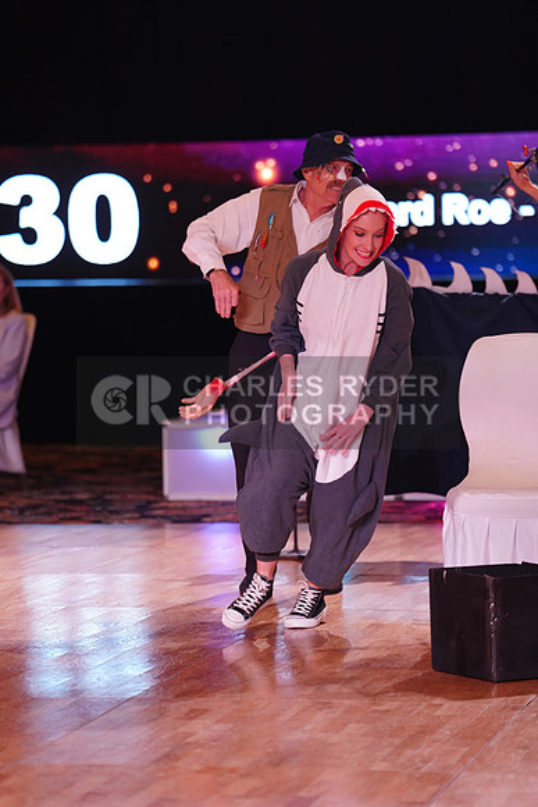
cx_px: 269
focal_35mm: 142
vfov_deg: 14.4
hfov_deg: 9.7
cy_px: 404
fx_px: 3181
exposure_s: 1/250
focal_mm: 142
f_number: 2.8
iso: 800
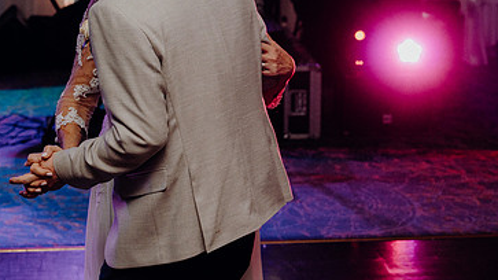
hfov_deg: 25.6
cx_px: 118
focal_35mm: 82
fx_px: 1083
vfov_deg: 14.6
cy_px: 42
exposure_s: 1/200
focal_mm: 49
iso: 2500
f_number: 3.5
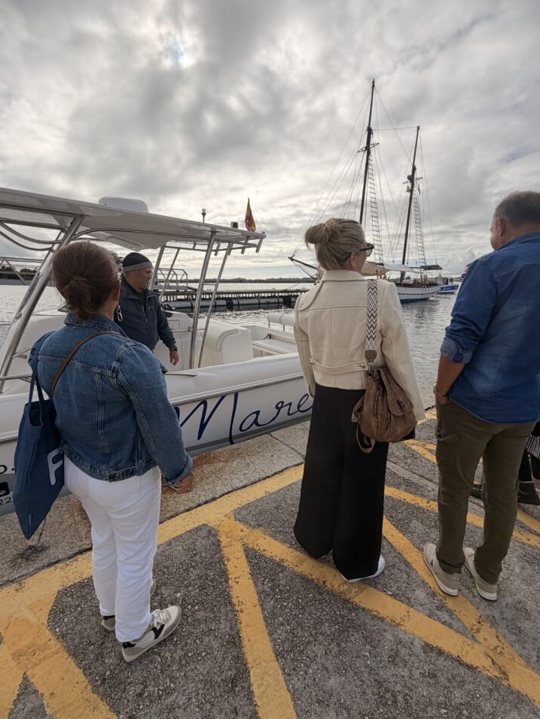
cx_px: 272
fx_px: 312
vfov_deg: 98.2
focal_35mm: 15
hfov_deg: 81.7
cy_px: 360
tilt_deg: -13.7
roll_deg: -1.7
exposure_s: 1/1572
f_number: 2.2
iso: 20
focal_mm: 2.22
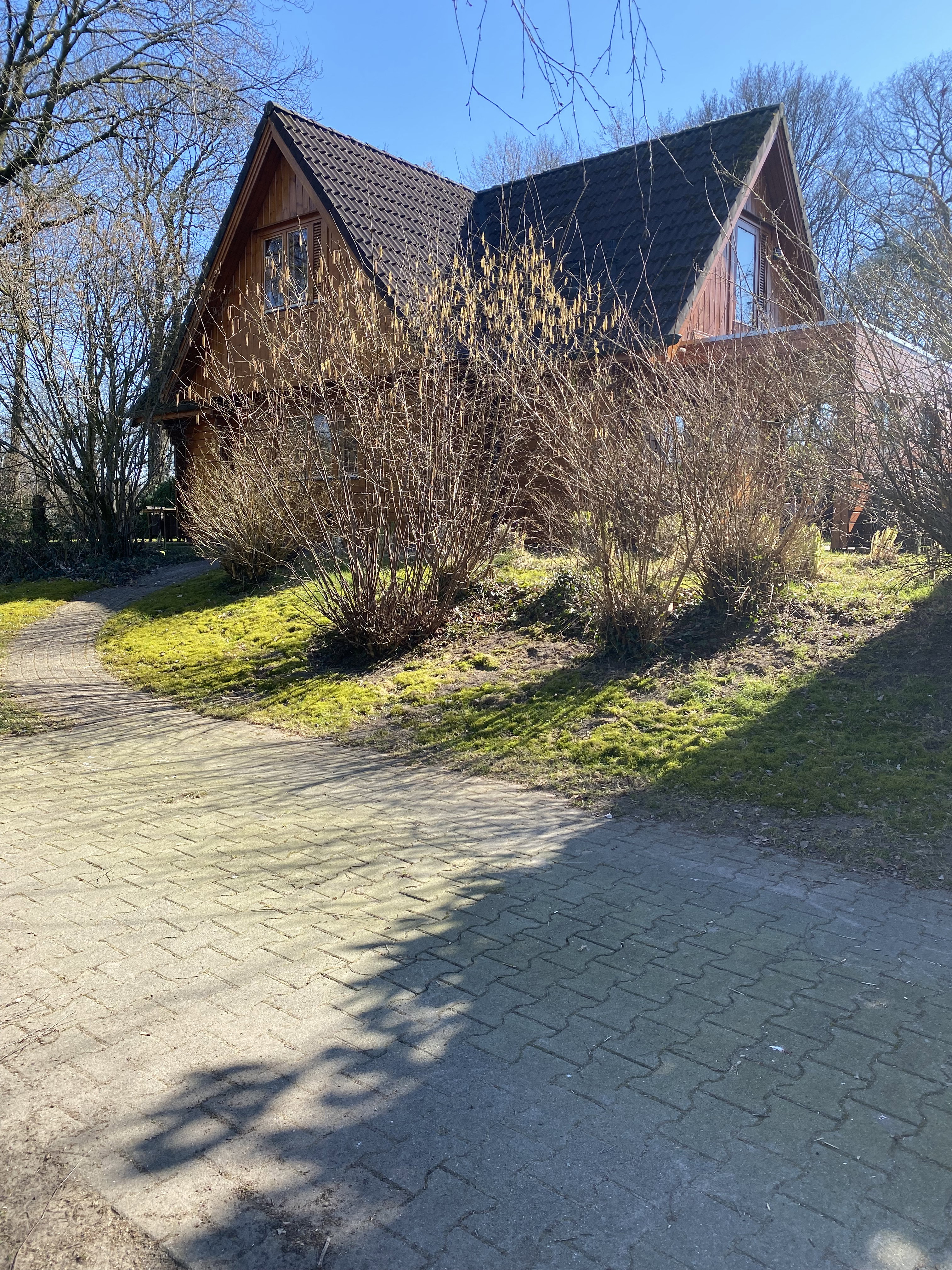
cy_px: 635
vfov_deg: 67.3
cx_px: 476
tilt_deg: -5.0
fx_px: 953
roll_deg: -1.0
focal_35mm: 26
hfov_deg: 53.1
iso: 32
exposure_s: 1/799
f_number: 1.8
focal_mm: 4.25
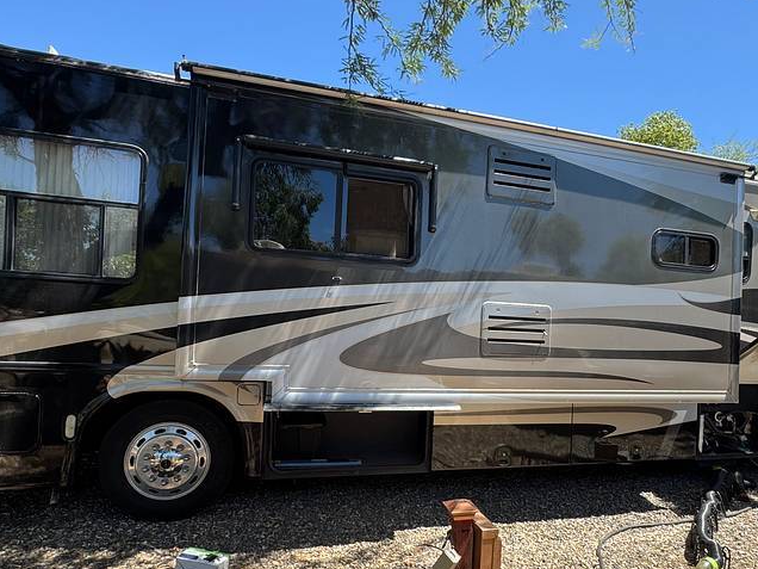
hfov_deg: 76.1
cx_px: 421
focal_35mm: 22
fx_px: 482
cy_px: 326
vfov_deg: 60.8
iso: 40
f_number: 2.2
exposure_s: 1/416
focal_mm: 2.22
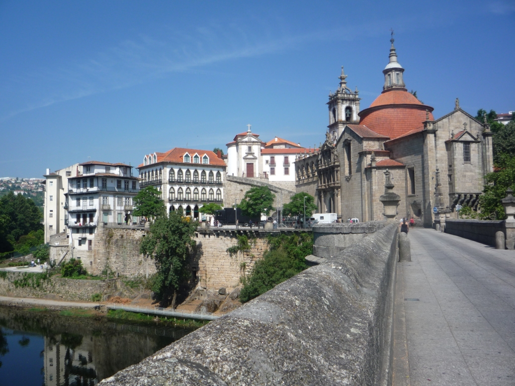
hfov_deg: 58.4
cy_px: 193
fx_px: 461
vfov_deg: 45.4
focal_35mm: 31
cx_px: 258
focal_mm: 5.3
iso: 100
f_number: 5.6
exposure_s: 1/400
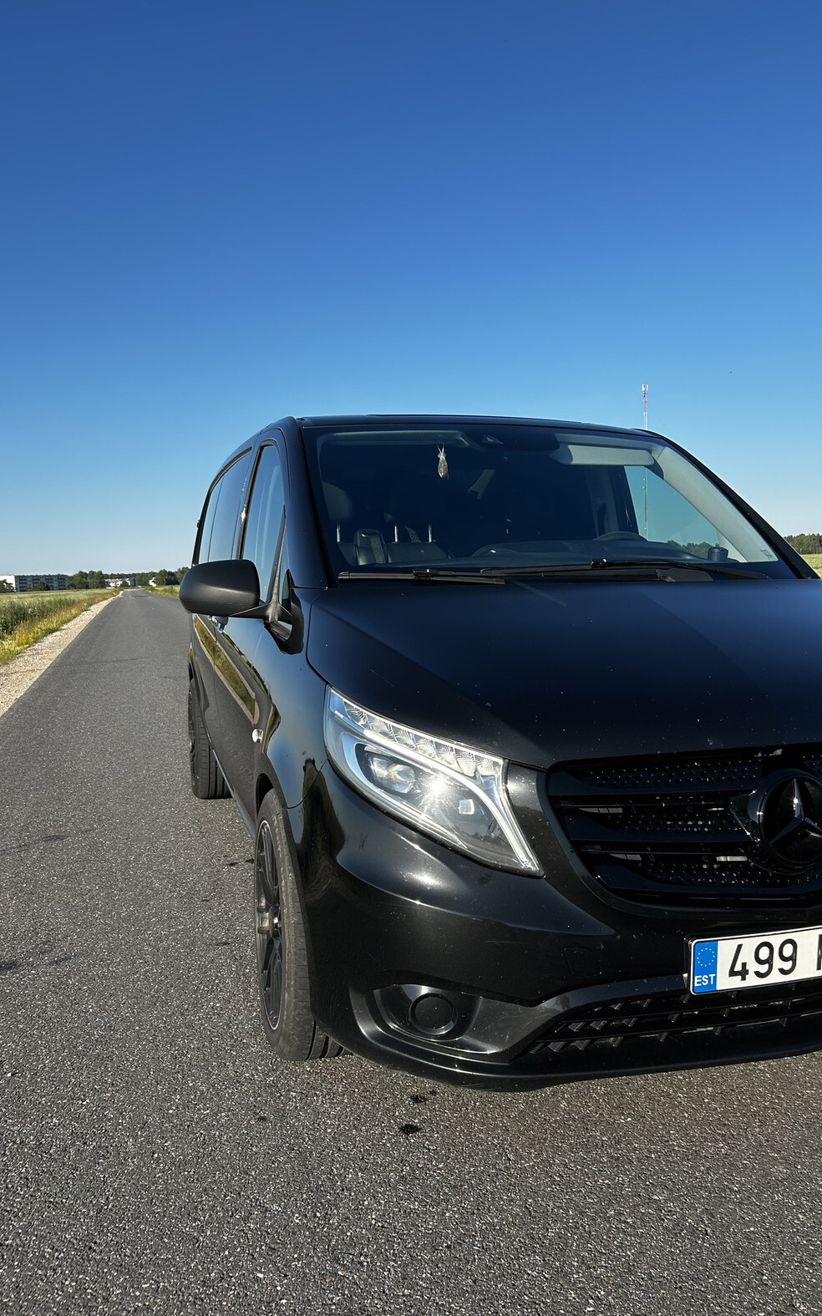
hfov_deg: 44.4
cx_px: 460
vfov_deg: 66.5
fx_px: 1004
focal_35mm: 28
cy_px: 668
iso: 50
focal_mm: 5.7
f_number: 1.5
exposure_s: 1/2252
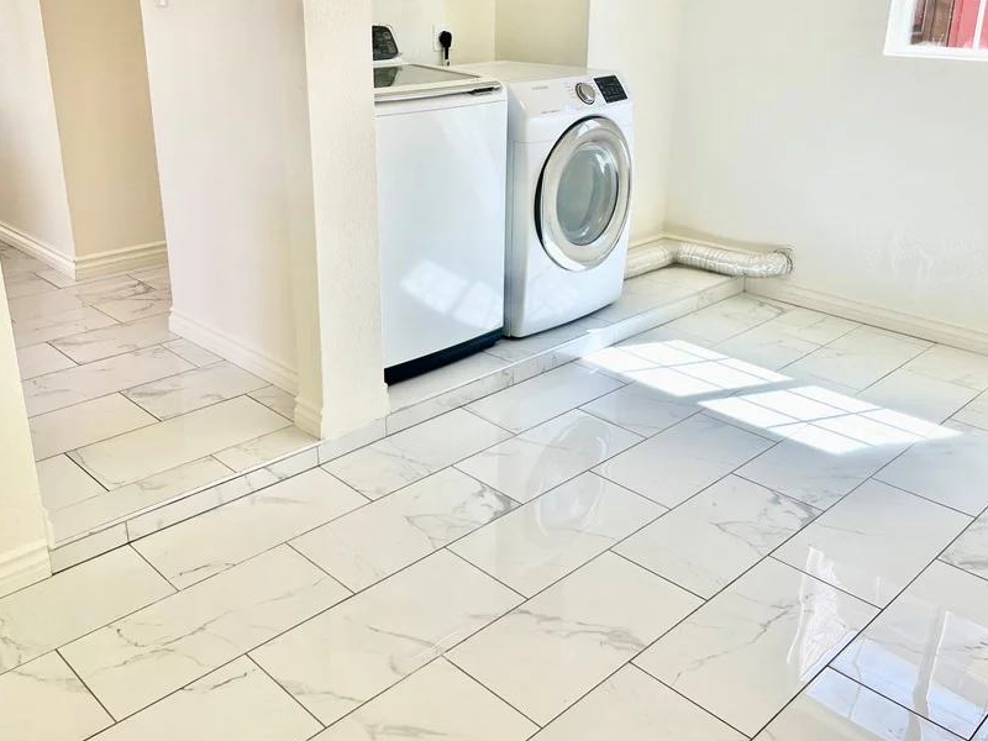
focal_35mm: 32
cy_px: 289
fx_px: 913
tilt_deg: -18.7
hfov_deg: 56.8
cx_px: 471
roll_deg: -0.4
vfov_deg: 43.9
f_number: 1.6
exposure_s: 1/389
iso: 32
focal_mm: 5.1
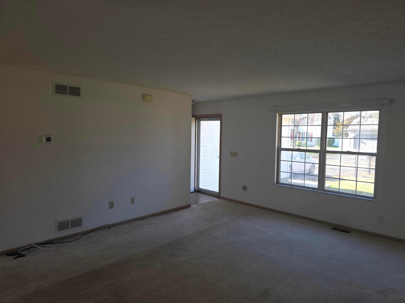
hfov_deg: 73.9
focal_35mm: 23
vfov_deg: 58.9
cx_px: 202
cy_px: 152
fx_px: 269
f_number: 1.7
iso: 20
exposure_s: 1/60
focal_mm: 6.3
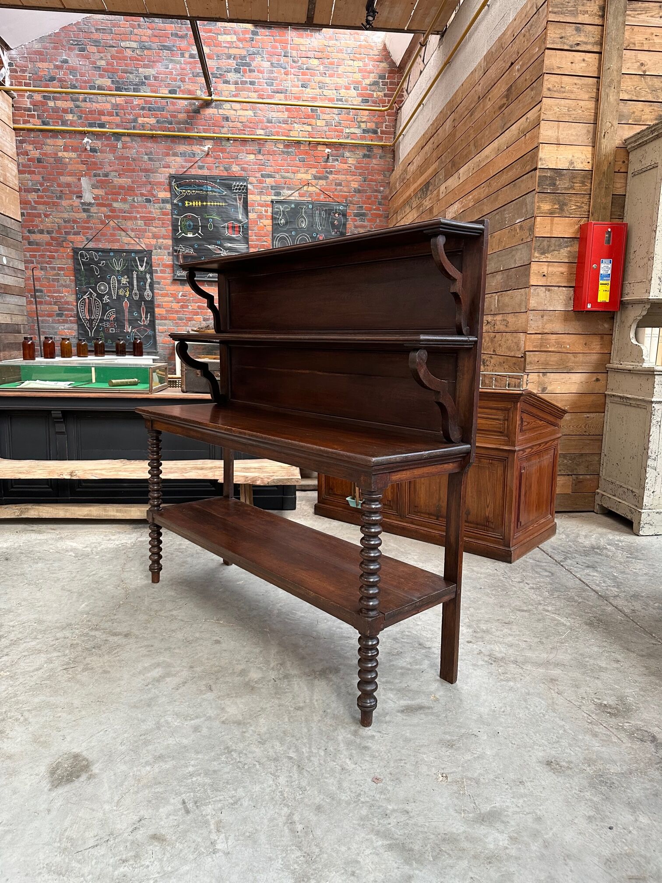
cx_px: 331
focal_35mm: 24
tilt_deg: -9.7
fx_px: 612
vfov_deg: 71.6
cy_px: 442
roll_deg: -0.1
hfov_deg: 56.8
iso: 200
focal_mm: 6.86
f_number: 1.78
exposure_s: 1/121
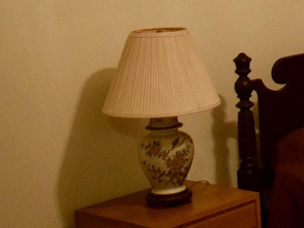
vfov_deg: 12.9
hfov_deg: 15.2
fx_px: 984
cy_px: -37
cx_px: 548
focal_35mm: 112
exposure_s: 1/60
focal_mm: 18
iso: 2500
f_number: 3.5
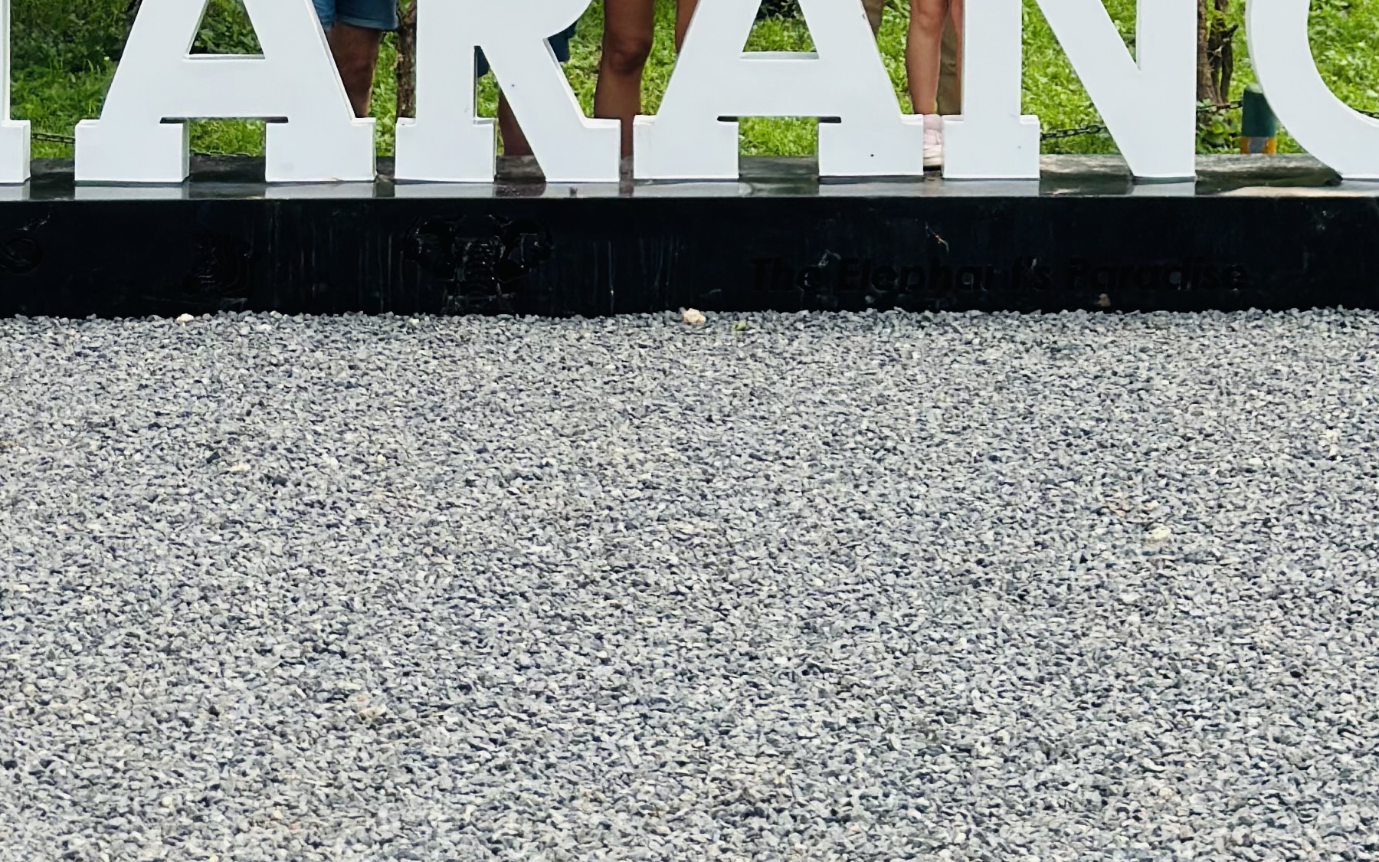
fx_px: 4284
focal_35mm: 114
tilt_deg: -1.9
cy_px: -260
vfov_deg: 11.2
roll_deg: -1.0
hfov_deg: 18.2
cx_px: 1001
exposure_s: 1/3257
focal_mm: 6.86
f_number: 1.78
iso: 80
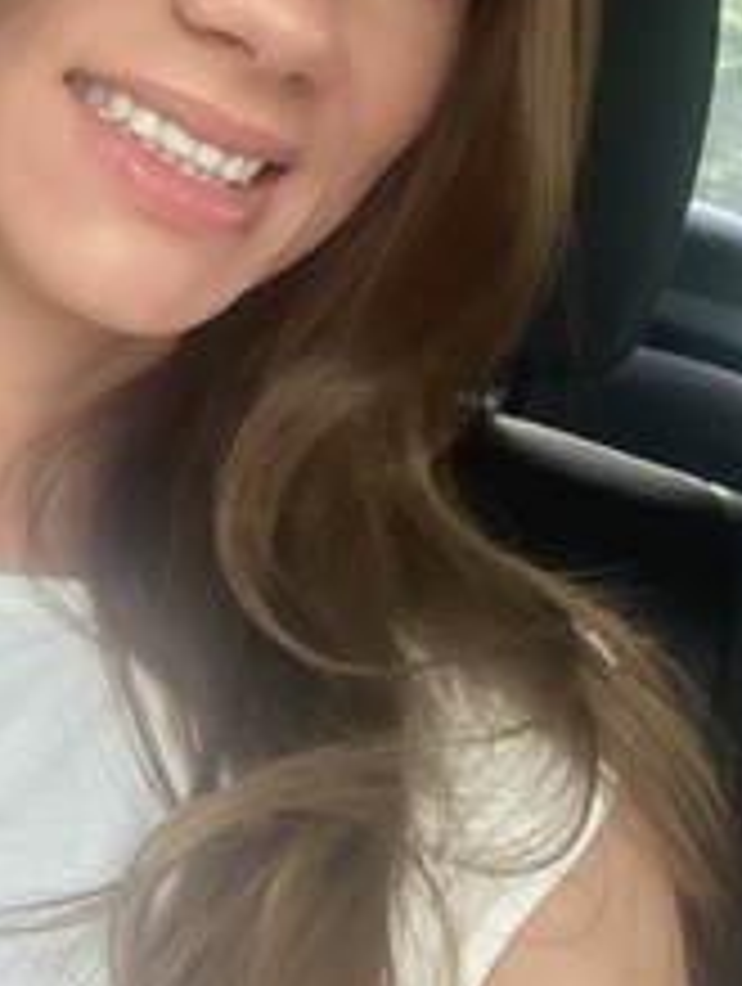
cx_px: -27
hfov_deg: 19.5
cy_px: 221
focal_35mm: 73
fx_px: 2080
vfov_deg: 26.2
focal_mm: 2.87
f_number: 2.2
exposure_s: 1/60
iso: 80
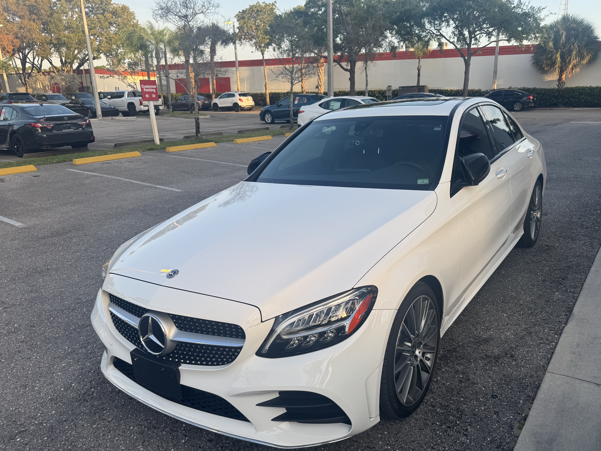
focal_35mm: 27
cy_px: 242
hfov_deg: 65.1
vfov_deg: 51.3
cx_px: 336
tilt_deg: -18.6
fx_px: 469
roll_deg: +0.1
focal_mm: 6.76
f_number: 1.78
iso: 80
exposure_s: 1/802
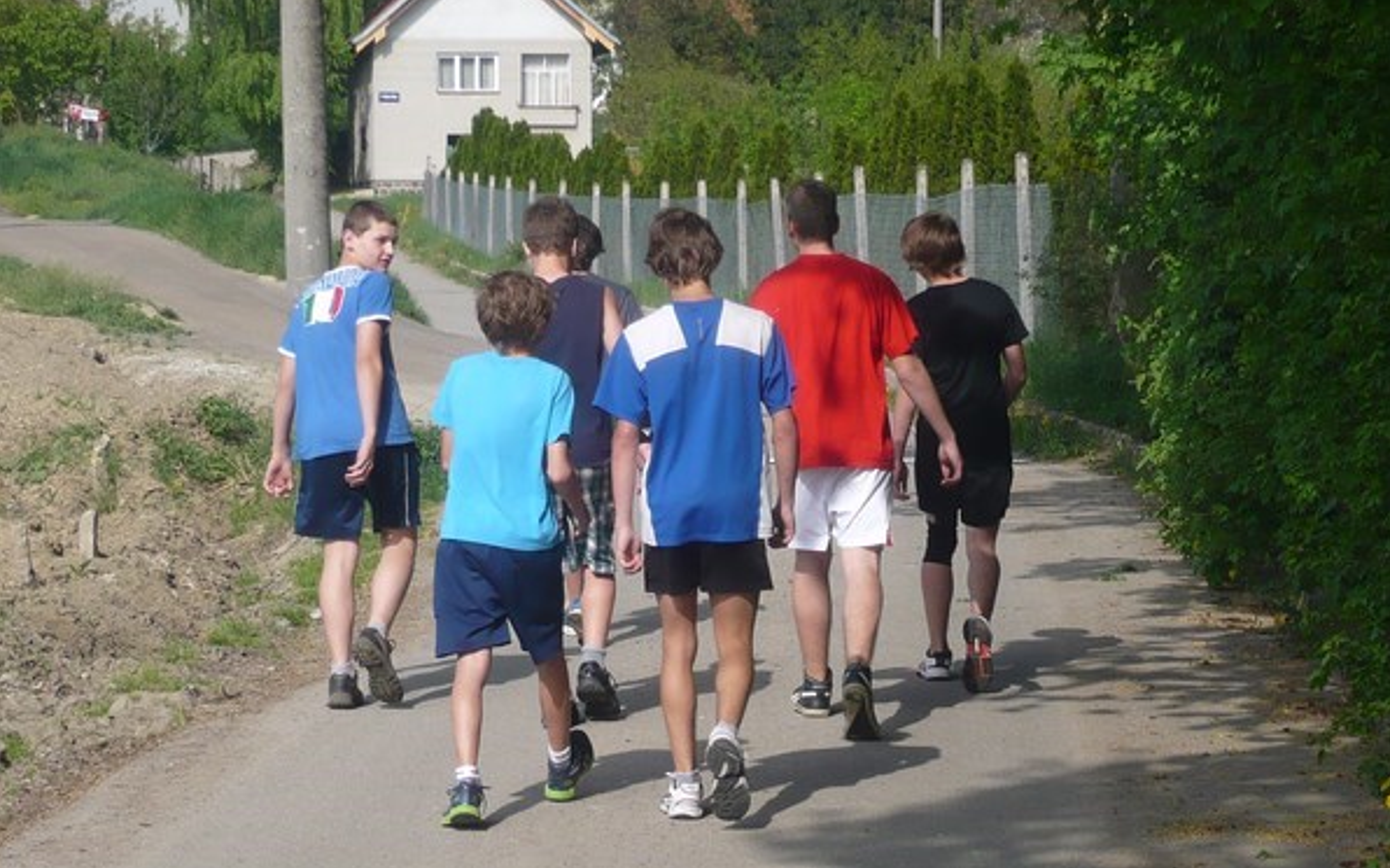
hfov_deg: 14.7
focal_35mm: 142
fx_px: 5377
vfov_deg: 9.2
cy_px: 476
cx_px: 697
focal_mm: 16.1
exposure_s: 1/500
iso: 100
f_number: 4.8
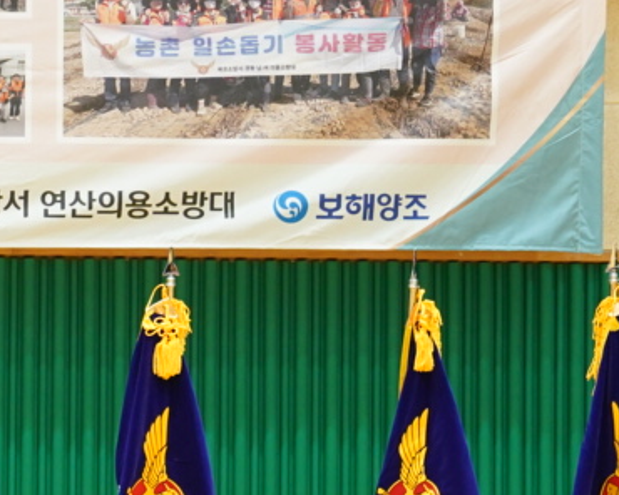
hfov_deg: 11.4
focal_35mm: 160
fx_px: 2931
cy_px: 395
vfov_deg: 9.6
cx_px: -420
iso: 1600
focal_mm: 39
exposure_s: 1/160
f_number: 4
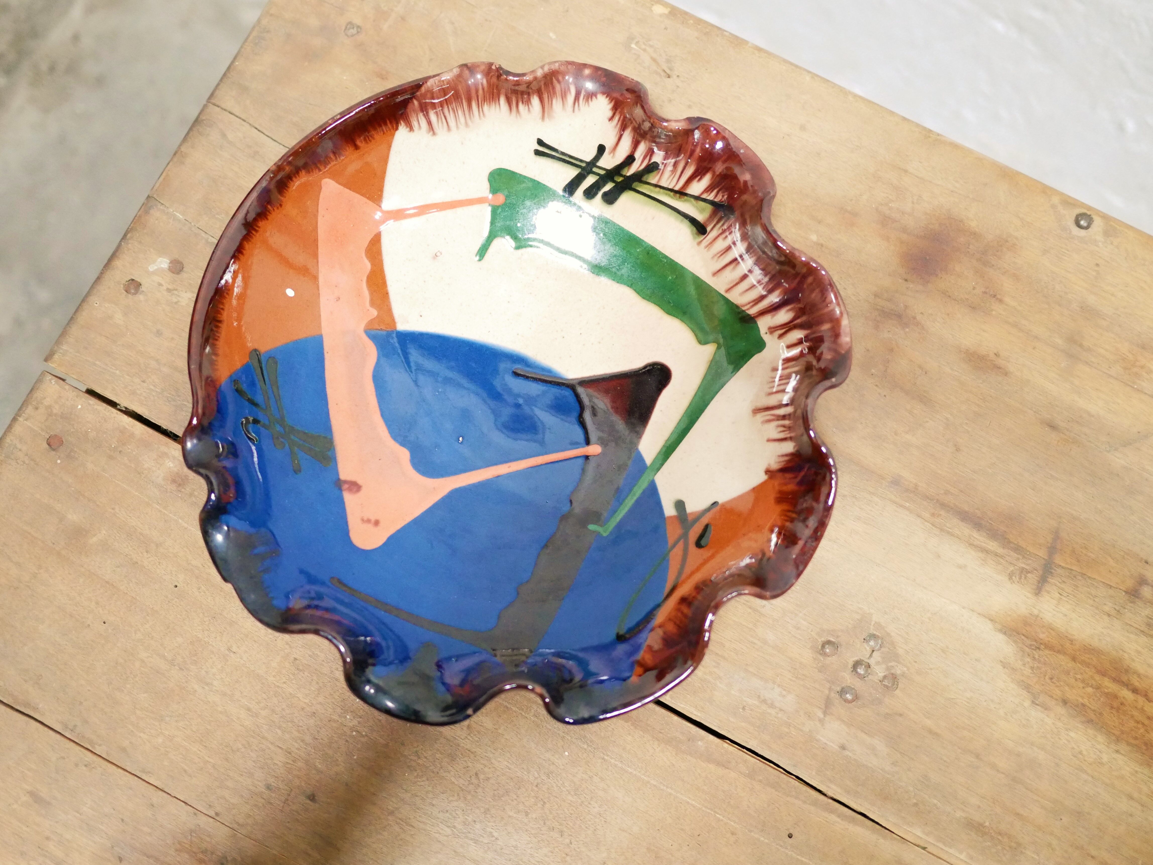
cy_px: 432
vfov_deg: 36.0
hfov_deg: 46.8
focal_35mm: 40
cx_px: 576
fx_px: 1333
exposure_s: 1/60
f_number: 1.7
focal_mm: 20
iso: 3200
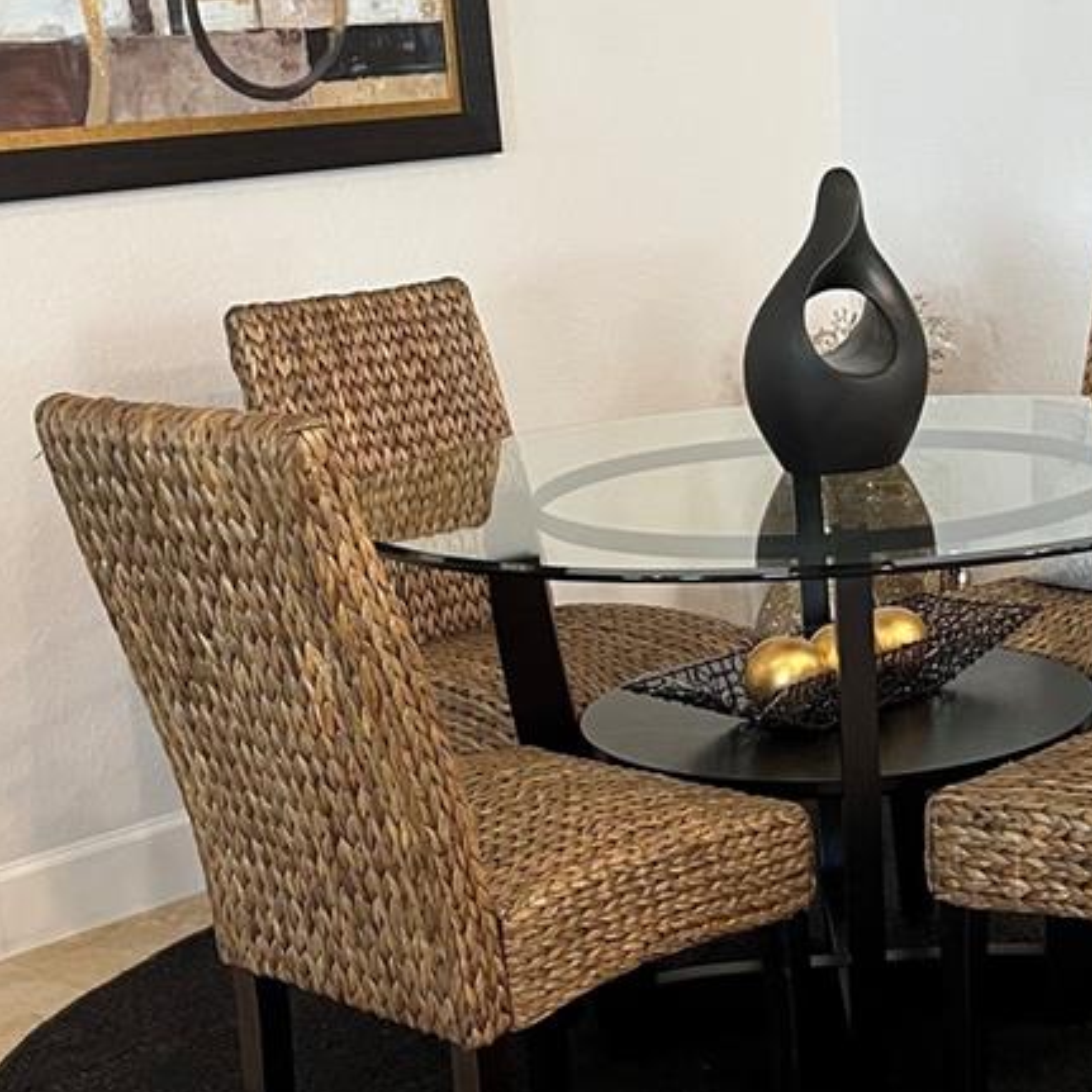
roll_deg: +4.9
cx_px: 765
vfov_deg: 26.8
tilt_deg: -14.0
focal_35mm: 64
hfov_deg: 26.7
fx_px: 2284
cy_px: 644
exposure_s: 1/60
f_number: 1.6
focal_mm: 5.1
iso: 160
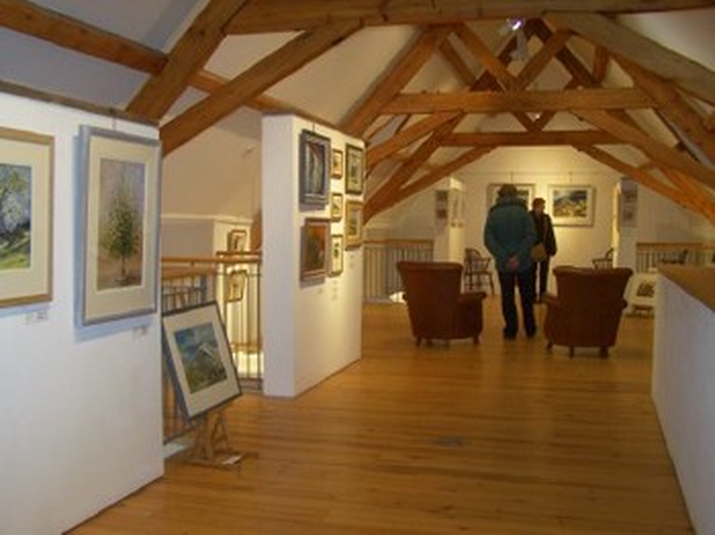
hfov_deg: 49.0
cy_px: 268
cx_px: 358
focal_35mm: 38
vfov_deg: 37.7
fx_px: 784
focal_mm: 6.3
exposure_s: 1/60
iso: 80
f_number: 2.8
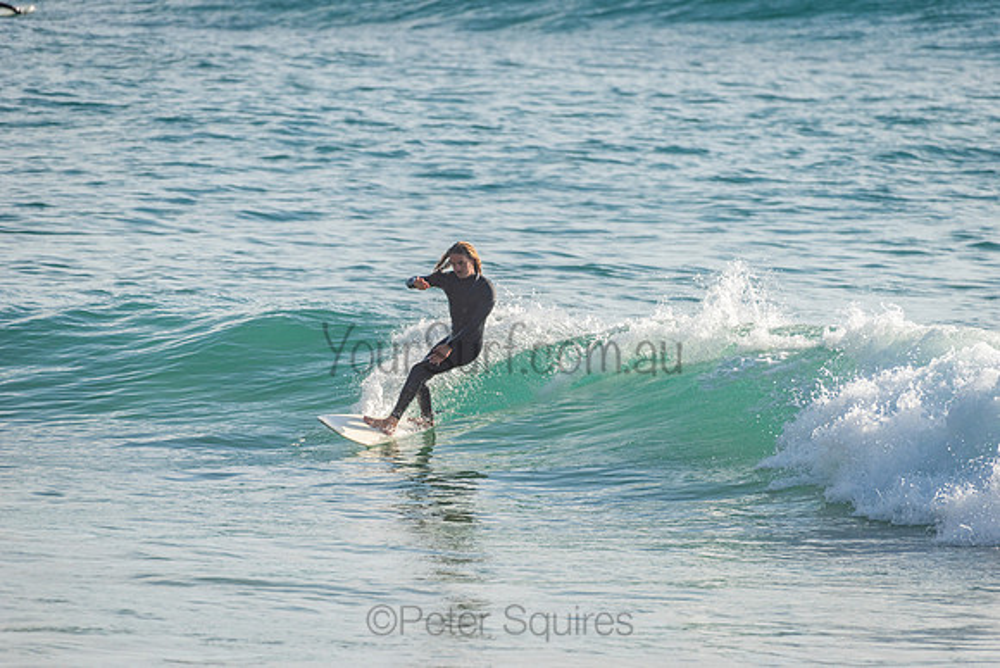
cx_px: 500
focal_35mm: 500
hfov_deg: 4.1
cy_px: 334
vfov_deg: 2.8
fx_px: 13891
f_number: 5.6
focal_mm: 500
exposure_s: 1/2000
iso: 180
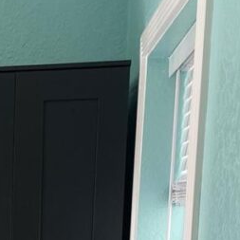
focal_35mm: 93
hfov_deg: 17.2
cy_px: 352
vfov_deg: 17.0
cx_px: -101
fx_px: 729
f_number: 1.6
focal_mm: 4.2
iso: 40
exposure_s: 1/120
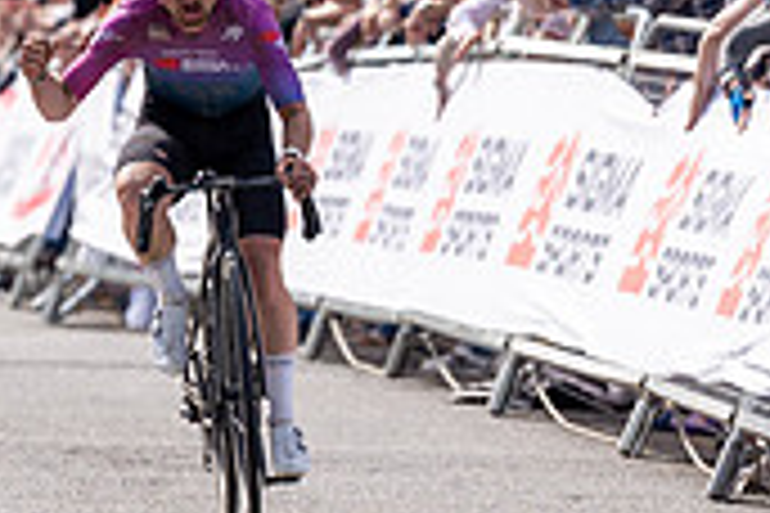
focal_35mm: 542
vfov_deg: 2.5
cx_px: 244
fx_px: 11592
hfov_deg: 3.8
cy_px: -278
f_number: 3.5
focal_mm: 156
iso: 125
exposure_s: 1/1000
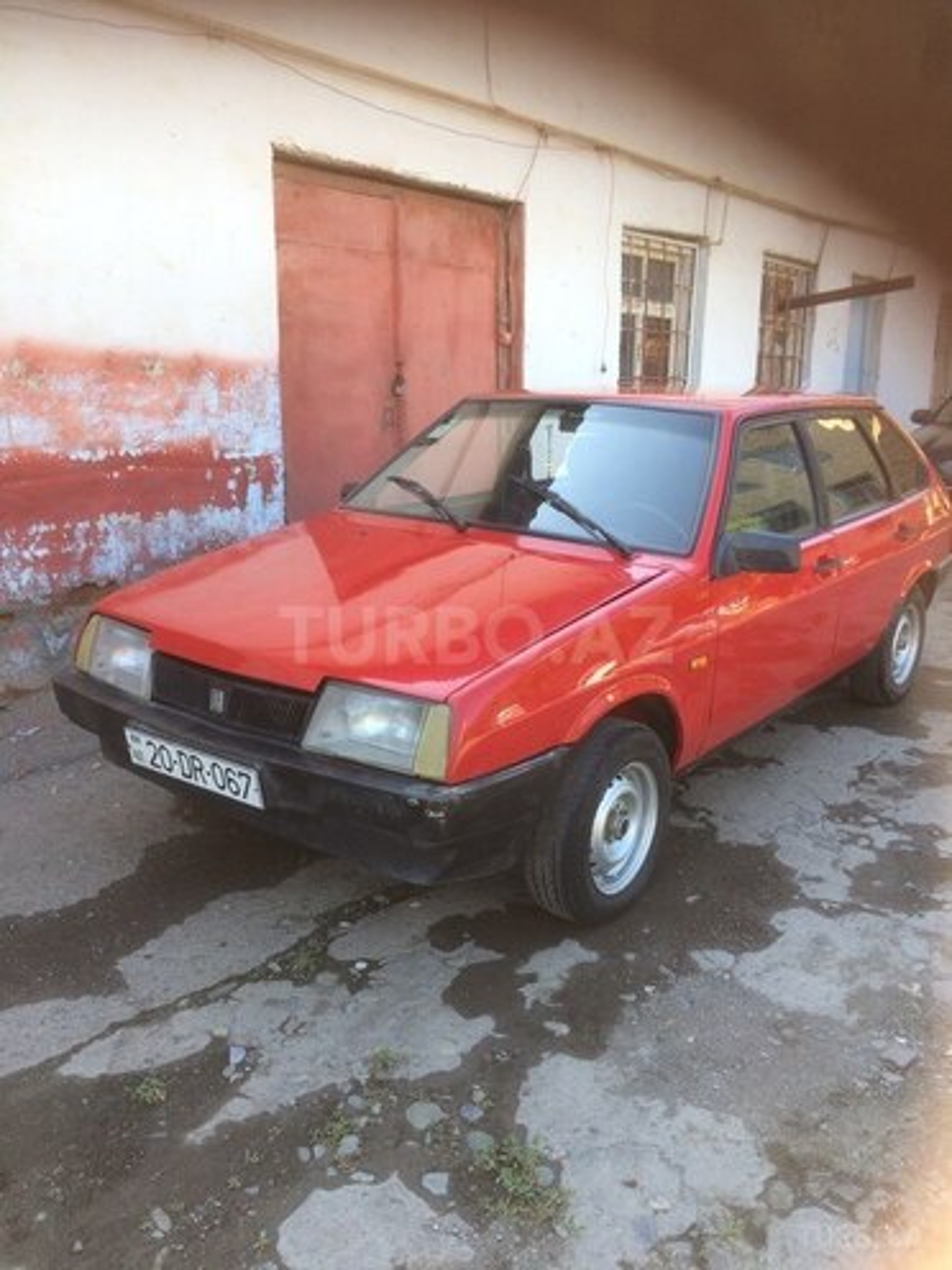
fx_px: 1063
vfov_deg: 61.7
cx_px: 476
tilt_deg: -12.6
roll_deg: +1.0
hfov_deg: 48.2
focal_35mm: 29
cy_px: 635
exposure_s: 1/169
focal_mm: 4.15
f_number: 2.2
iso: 32
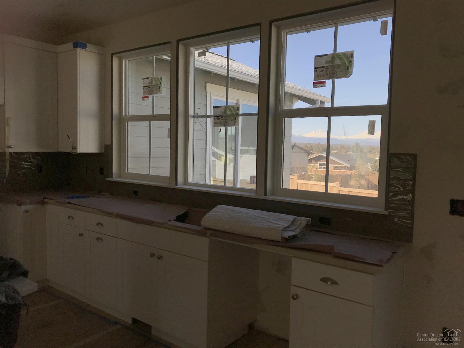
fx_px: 375
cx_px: 232
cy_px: 174
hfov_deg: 63.5
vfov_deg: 49.7
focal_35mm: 28
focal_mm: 3.99
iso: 20
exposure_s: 1/1198
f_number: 1.8
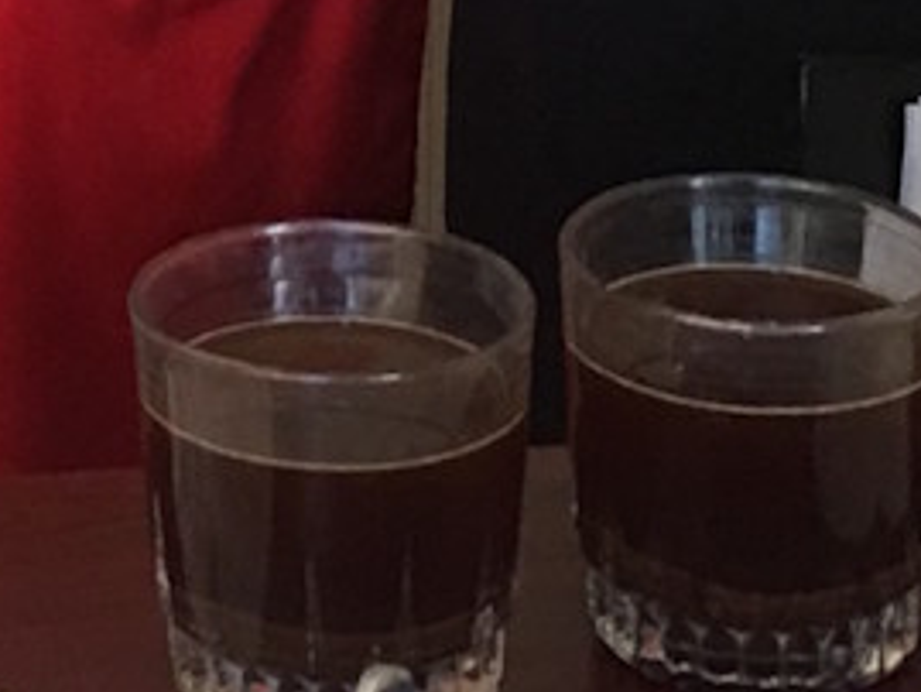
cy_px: -743
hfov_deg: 10.0
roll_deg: +2.7
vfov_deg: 7.3
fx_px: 5164
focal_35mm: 194
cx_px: -175
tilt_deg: -10.0
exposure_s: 1/17
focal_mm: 4.15
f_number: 2.2
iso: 64
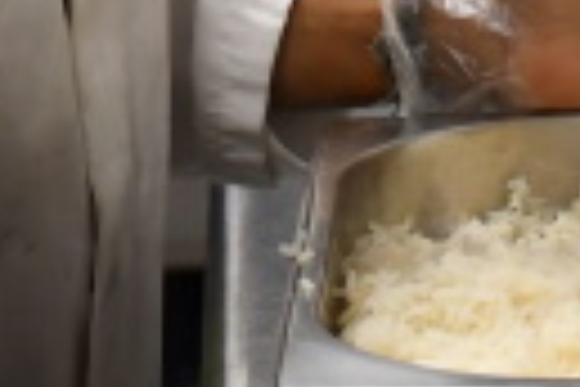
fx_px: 5993
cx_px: 346
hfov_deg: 5.5
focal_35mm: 372
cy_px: -583
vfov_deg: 3.6
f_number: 4
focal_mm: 32
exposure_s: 1/160
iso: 800
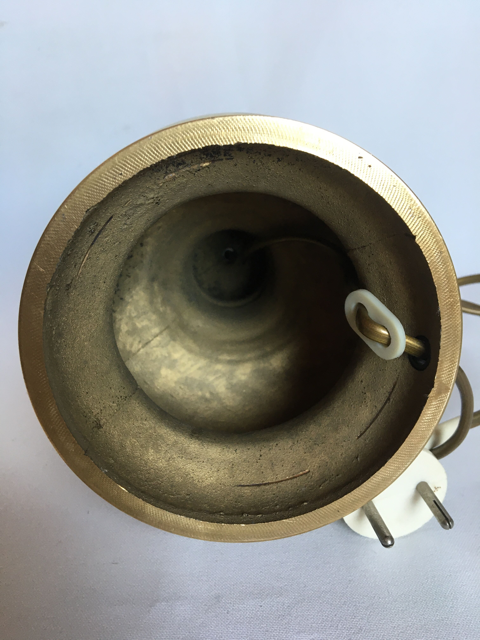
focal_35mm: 29
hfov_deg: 48.2
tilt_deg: -21.7
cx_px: 240
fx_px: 536
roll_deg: +2.7
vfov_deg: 61.7
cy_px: 320
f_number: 2.2
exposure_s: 1/33
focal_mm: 4.15
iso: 100
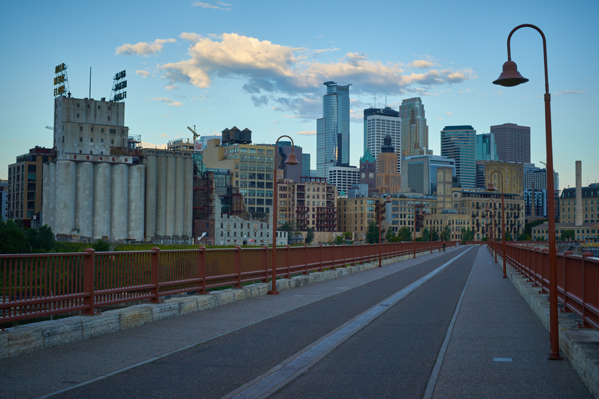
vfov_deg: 27.0
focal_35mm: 50
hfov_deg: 39.6
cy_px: 200
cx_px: 300
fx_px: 832
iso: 200
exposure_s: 1/90
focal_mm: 50
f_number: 8
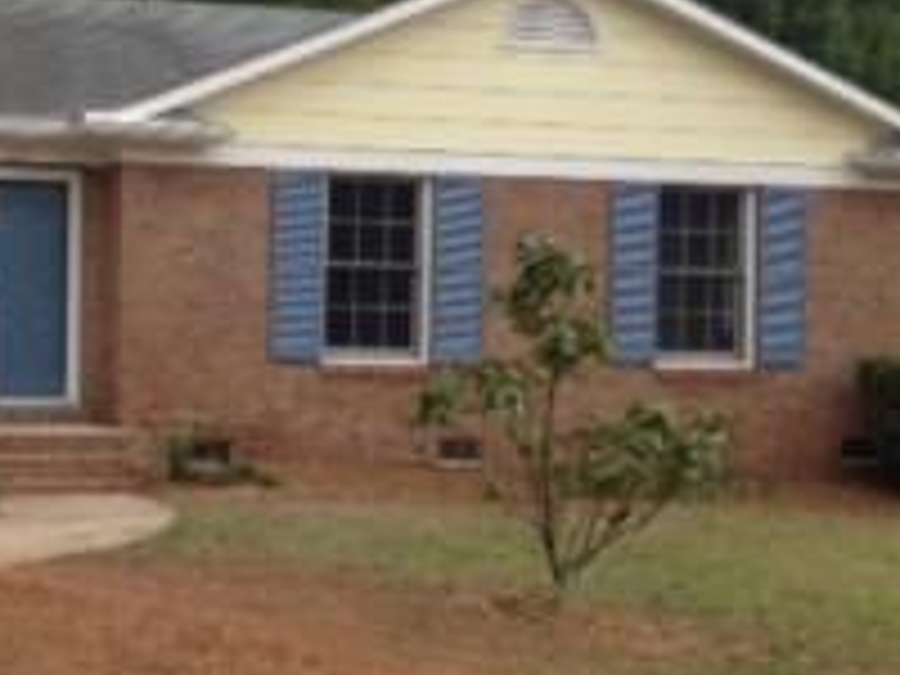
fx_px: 2184
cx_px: 194
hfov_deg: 23.0
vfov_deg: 17.5
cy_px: 248
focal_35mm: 84
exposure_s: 1/681
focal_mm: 4.28
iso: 50
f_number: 2.4
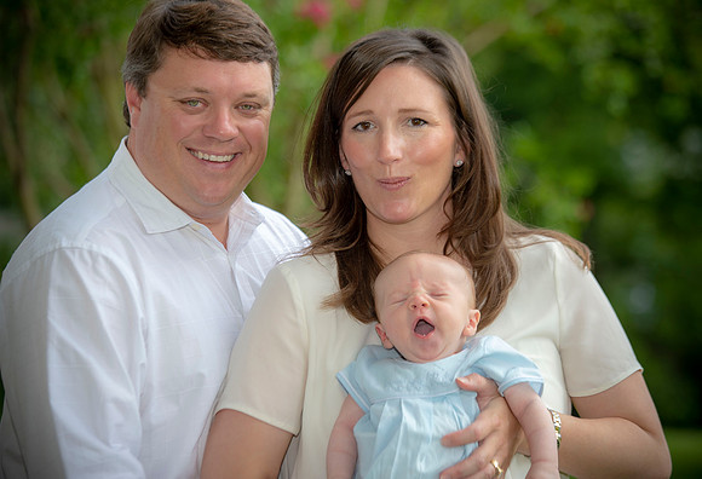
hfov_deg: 14.8
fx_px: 2704
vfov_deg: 10.1
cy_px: 239
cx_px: 355
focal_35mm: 138
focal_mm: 135
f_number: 4
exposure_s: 1/160
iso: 100
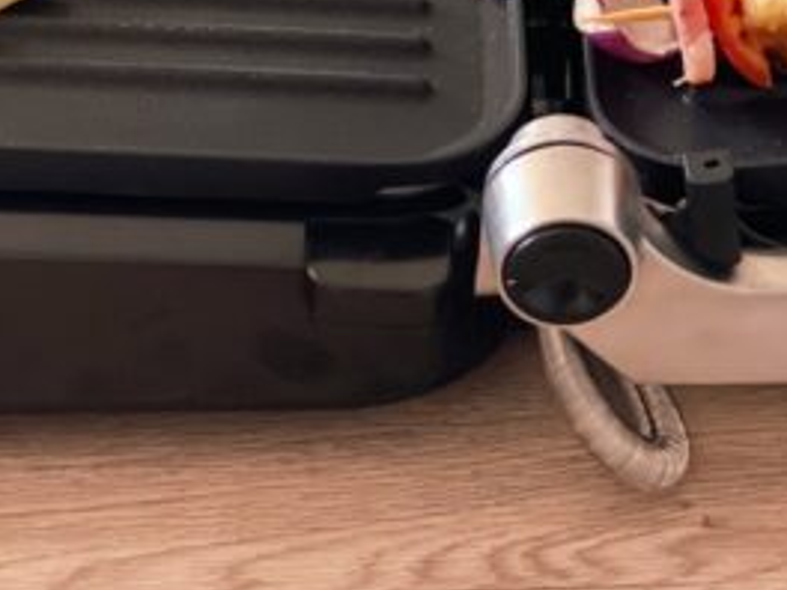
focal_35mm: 182
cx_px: 587
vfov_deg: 8.1
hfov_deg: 10.8
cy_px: -159
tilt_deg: -36.9
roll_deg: -1.2
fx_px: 4138
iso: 400
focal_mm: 7.5
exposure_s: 1/40
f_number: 2.2
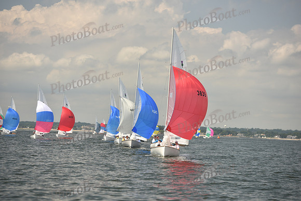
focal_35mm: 145
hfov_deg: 14.2
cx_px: 150
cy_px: 100
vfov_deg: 9.5
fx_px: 1213
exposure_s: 1/1250
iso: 250
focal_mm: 145
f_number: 4
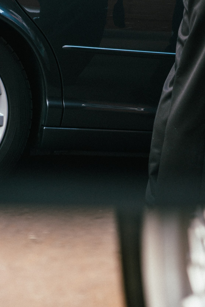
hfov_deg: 8.0
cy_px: 114
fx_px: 1468
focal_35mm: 172
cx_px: 19
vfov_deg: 11.9
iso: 100
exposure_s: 1/50
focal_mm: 70
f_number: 2.8
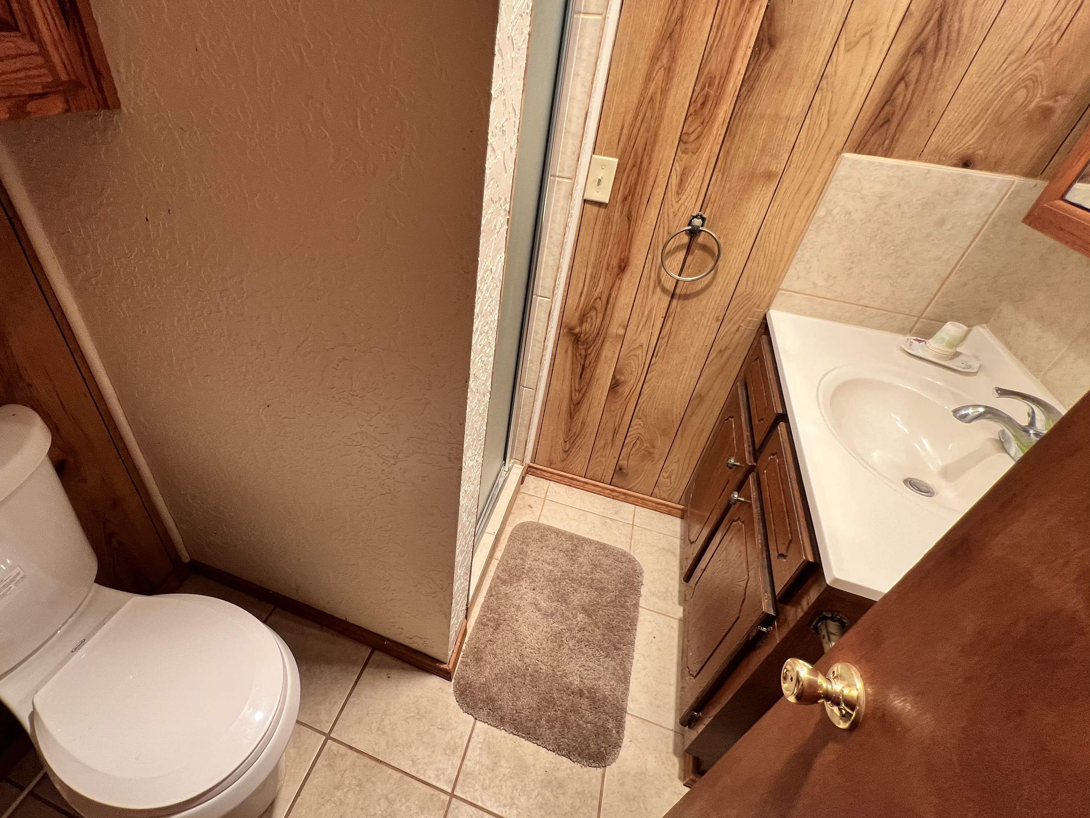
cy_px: 404
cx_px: 466
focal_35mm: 15
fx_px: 472
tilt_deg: -37.5
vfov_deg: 81.8
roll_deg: -3.6
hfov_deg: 97.5
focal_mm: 1.57
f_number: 1.8
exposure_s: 1/60
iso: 160
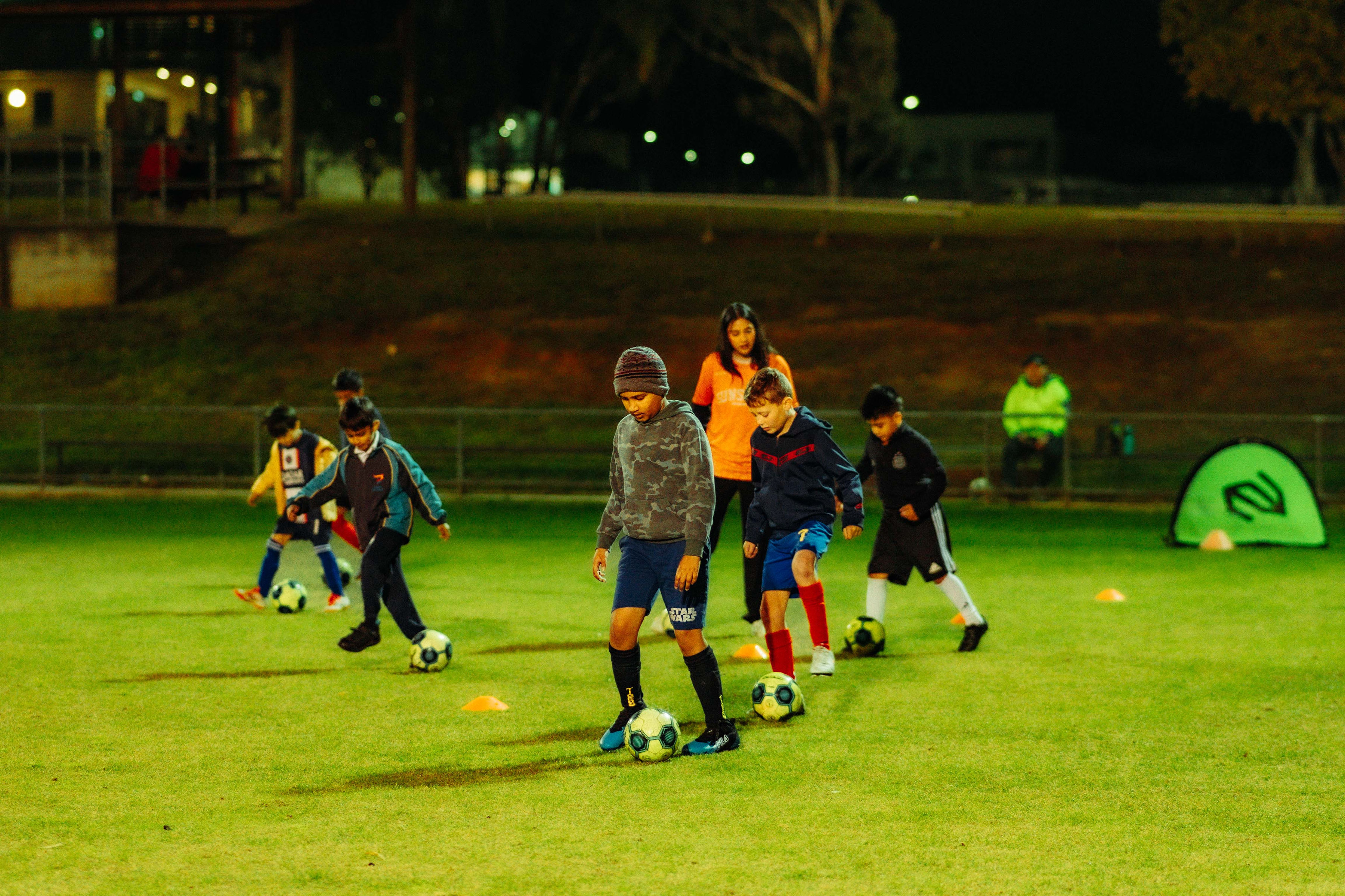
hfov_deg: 16.1
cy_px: 448
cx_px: 672
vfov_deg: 10.8
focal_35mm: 127
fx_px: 4744
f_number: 1.8
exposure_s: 1/250
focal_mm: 85
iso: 2000
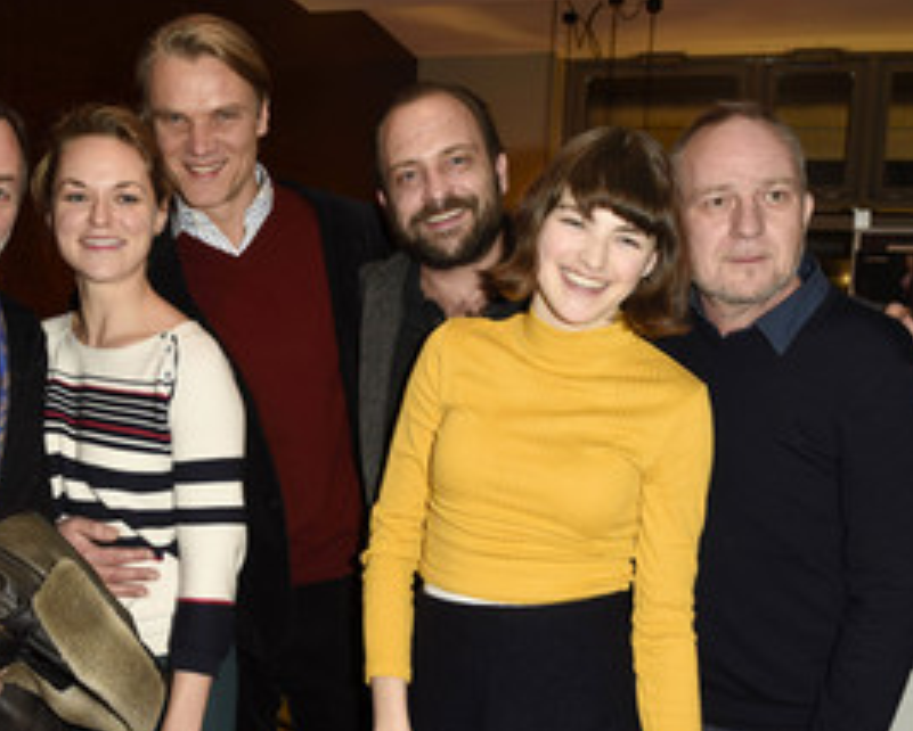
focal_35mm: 41
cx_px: 337
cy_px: 447
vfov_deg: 36.4
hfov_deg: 44.4
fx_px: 1109
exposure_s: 1/80
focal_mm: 26
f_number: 6.3
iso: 1000
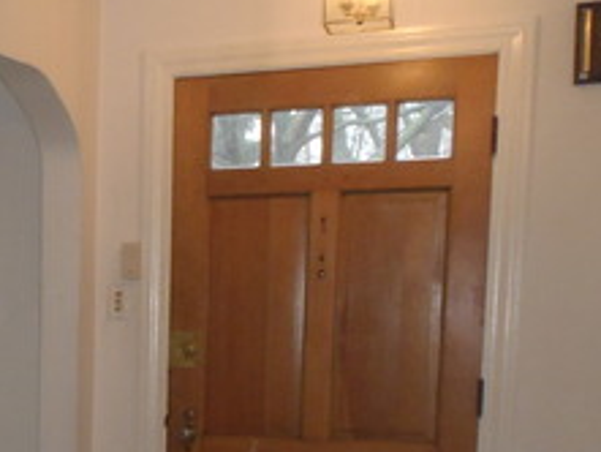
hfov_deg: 21.4
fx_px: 1407
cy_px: 501
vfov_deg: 17.6
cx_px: -220
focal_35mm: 81
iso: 250
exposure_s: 1/30
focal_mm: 5
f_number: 3.9
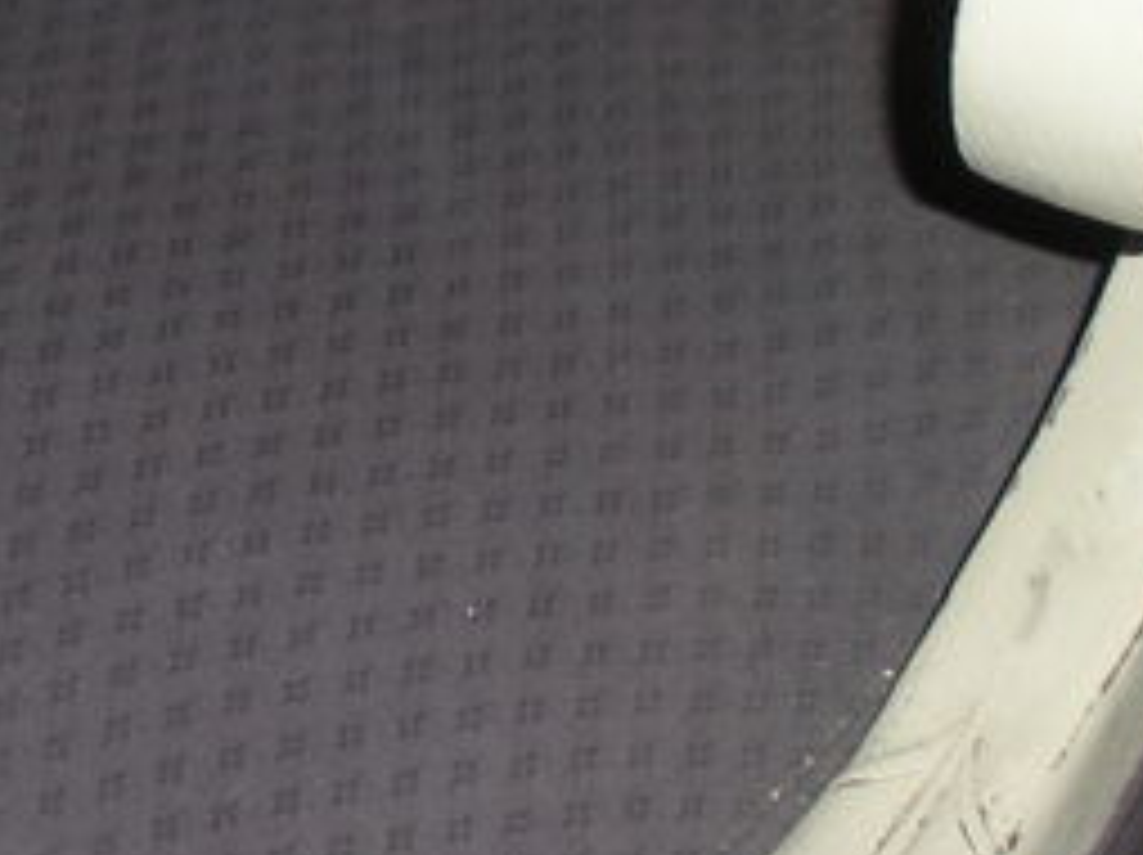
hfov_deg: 13.9
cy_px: 198
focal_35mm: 142
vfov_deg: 10.4
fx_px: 4684
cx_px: 364
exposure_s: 1/60
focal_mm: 6.3
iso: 76
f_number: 3.5
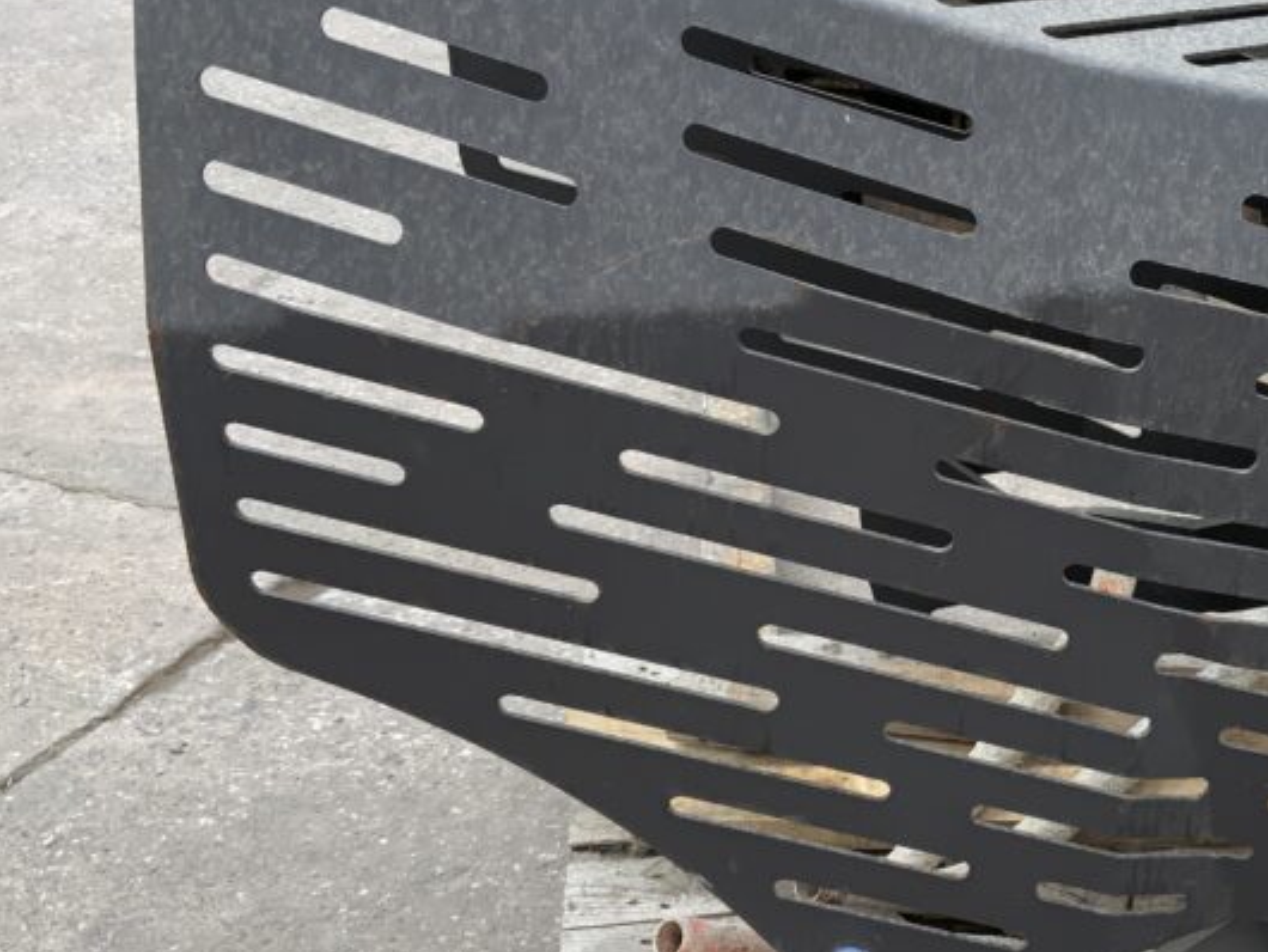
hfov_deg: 33.1
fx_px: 2052
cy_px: 509
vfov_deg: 26.1
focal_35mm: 56
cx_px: 1062
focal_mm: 3
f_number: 1.8
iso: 16
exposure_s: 1/370
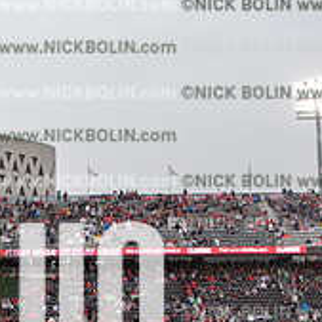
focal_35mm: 70
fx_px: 737
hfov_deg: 23.9
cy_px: 313
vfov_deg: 23.7
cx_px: 29
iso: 250
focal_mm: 24
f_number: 3.5
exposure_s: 1/500
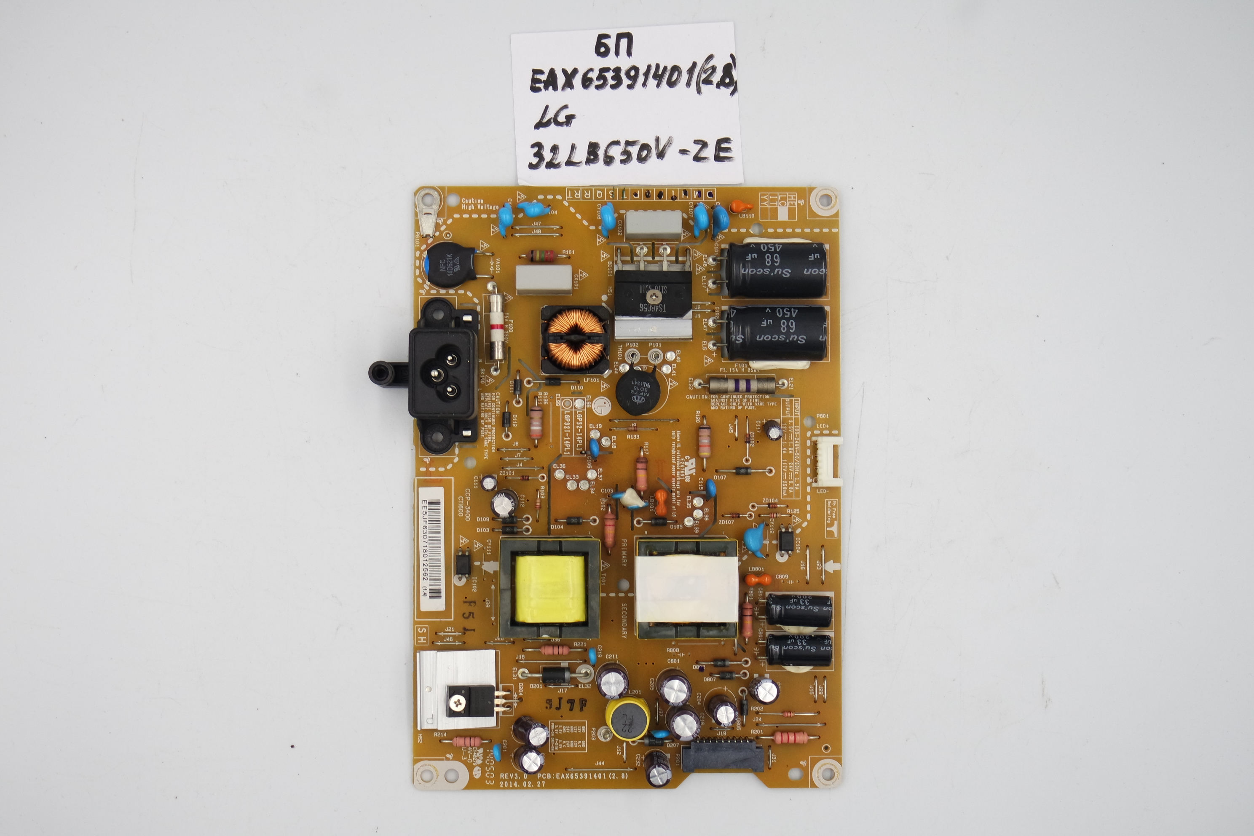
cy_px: 418
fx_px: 1672
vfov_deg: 28.1
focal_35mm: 48
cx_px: 627
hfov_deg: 41.1
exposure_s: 1/125
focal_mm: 18
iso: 160
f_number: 4.5
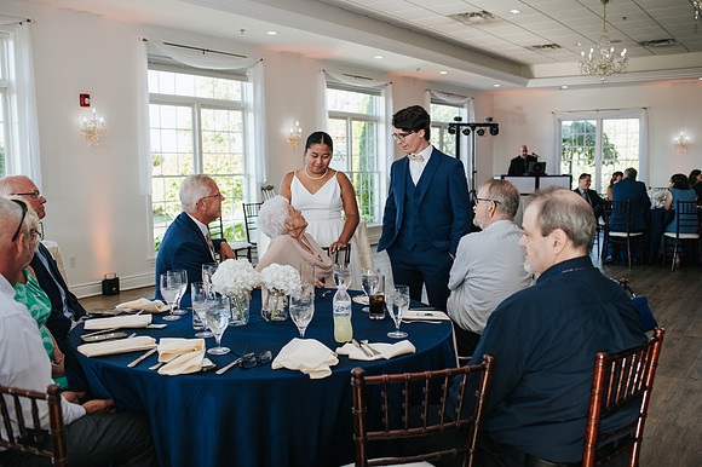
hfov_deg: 54.5
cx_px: 351
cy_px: 234
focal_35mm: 35
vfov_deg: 37.8
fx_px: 682
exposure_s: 1/200
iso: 360
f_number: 3.2
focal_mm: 35
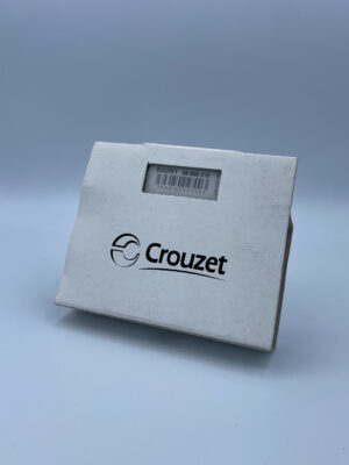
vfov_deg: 67.3
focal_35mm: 26
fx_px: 350
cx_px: 174
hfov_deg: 53.1
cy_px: 232
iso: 50
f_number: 1.6
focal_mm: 4.2
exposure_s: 1/3125
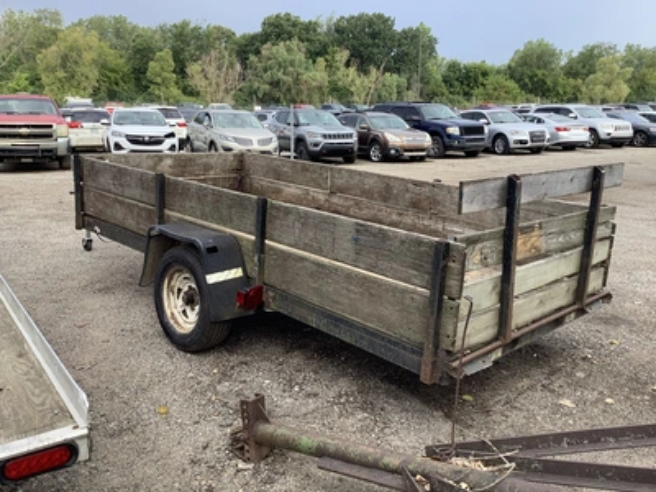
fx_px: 587
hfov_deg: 58.4
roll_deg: -0.1
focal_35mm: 31
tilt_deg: -13.9
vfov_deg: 45.4
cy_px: 246
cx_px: 328
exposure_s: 1/120
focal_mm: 3.3
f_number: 2.4
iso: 64
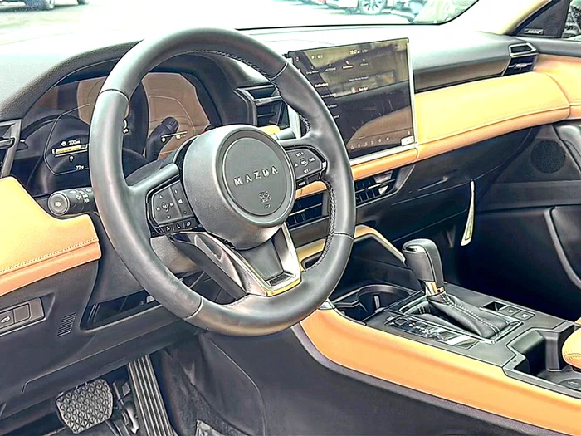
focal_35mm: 37
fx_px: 621
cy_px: 218
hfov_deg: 50.1
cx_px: 290
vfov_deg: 38.7
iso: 80
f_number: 1.78
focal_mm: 6.86
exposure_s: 1/154
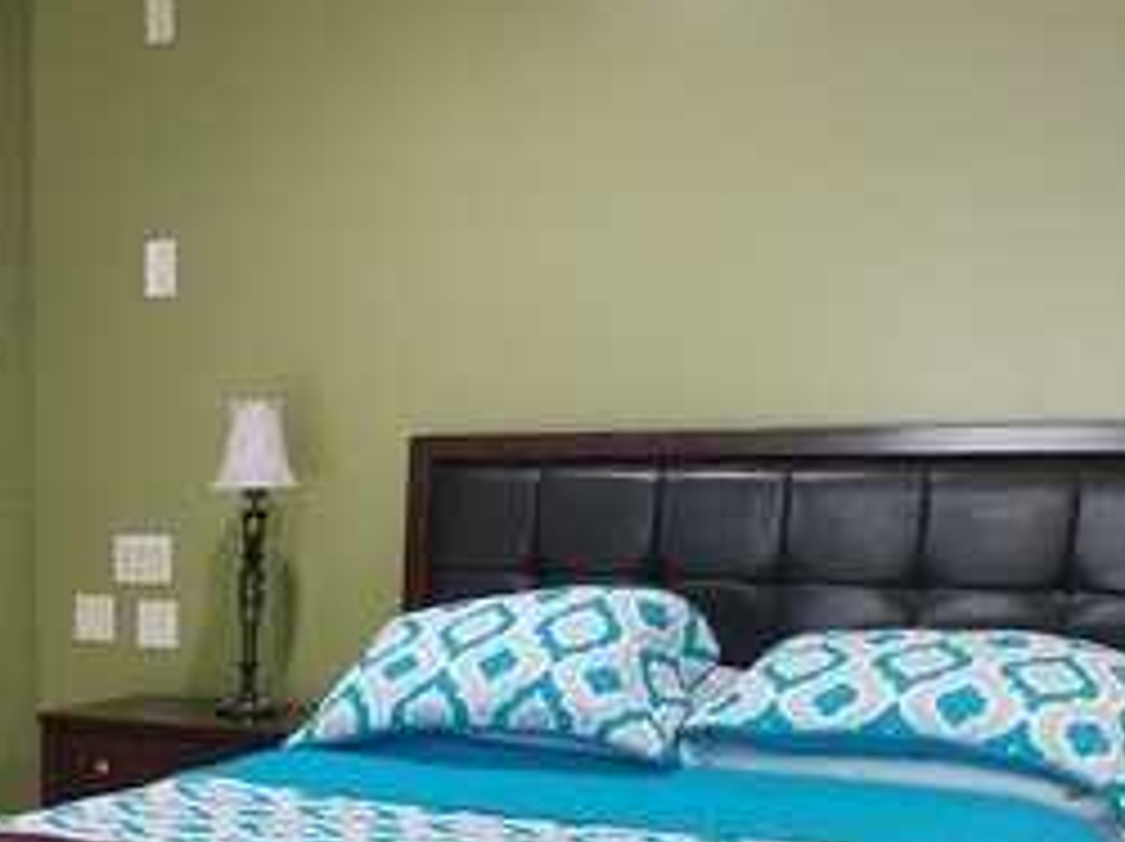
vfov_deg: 21.5
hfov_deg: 27.9
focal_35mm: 64
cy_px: 959
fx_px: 2078
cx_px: -83
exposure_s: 1/60
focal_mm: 5.23
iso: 400
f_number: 1.8
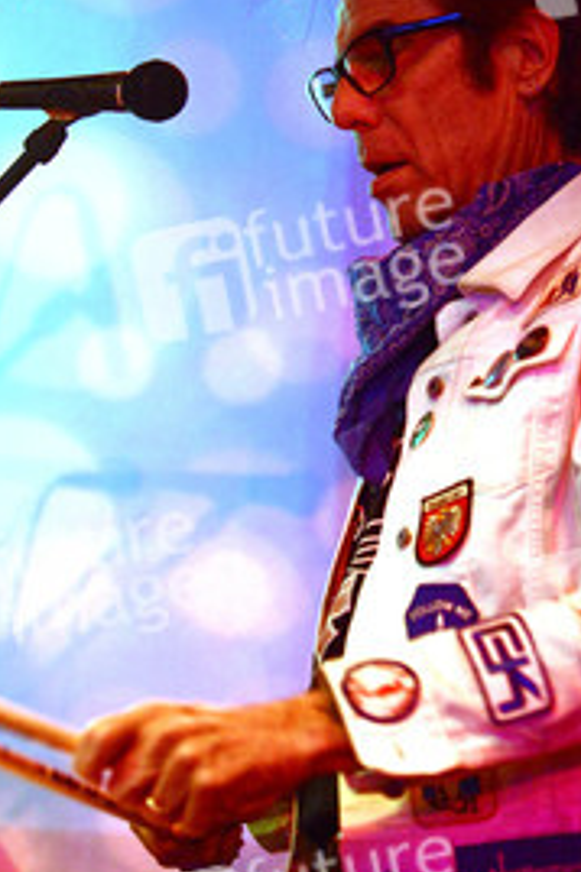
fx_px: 2521
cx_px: 393
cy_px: 428
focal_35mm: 104
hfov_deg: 13.1
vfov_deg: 19.7
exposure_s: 1/160
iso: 2000
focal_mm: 70
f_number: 2.8
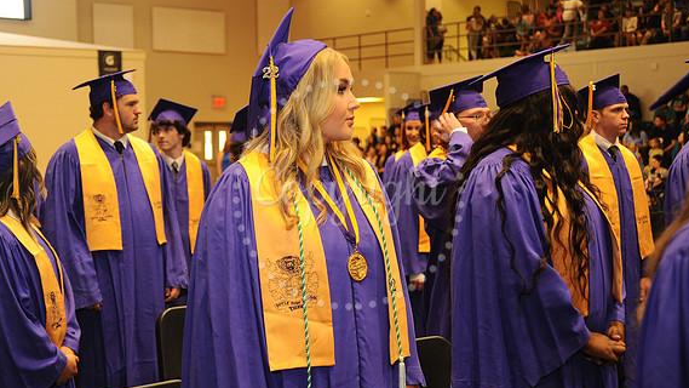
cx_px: 349
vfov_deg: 18.8
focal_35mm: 64
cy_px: 193
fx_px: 1169
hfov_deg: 32.8
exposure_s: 1/60
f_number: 5.6
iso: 1250
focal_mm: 60
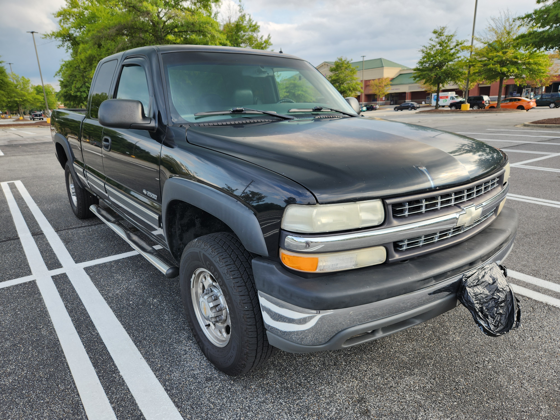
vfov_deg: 58.9
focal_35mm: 23
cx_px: 280
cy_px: 210
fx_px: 372
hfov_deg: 73.9
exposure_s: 1/369
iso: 20
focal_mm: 5.4
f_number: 1.8
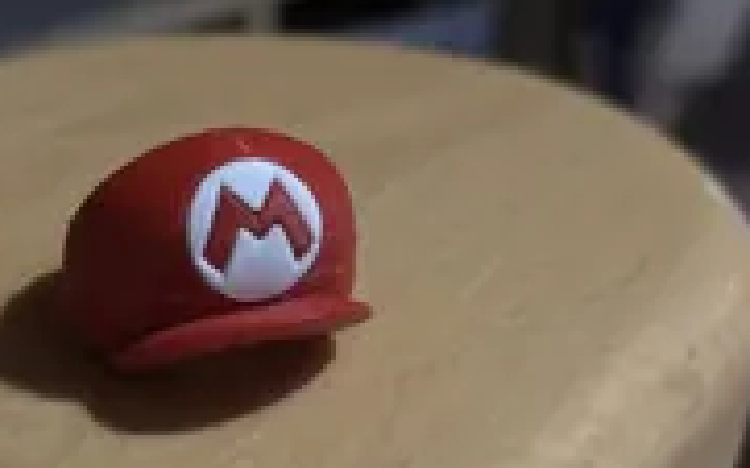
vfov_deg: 21.3
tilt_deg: -24.9
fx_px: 1246
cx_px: 228
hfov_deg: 33.1
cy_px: 257
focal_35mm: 61
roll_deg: -2.2
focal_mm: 5.96
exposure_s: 1/25
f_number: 1.6
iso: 640
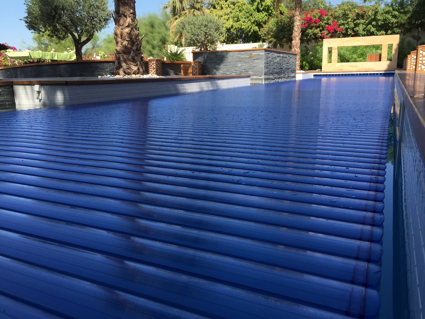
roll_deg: +0.0
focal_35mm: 29
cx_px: 212
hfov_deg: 61.7
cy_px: 160
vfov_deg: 48.2
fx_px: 356
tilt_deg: -12.1
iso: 32
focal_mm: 4.15
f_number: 2.2
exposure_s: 1/1364
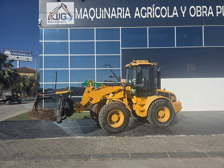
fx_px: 149
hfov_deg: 73.9
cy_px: 84
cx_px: 112
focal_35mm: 23
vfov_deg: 58.9
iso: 80
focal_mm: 6.3
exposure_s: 1/7944
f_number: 1.7
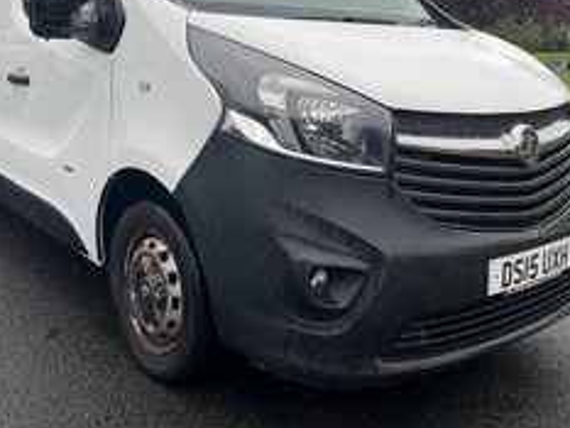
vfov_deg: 36.3
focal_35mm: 39
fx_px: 643
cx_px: 262
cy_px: 127
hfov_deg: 47.8
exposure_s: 1/403
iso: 32
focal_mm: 4.2
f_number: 1.6
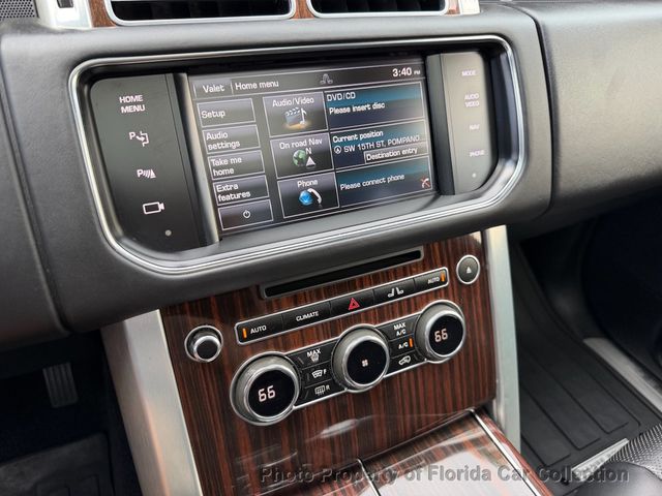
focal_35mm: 24
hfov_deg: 71.6
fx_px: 459
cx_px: 331
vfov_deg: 56.8
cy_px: 248
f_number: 1.78
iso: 200
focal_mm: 6.76
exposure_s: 1/121
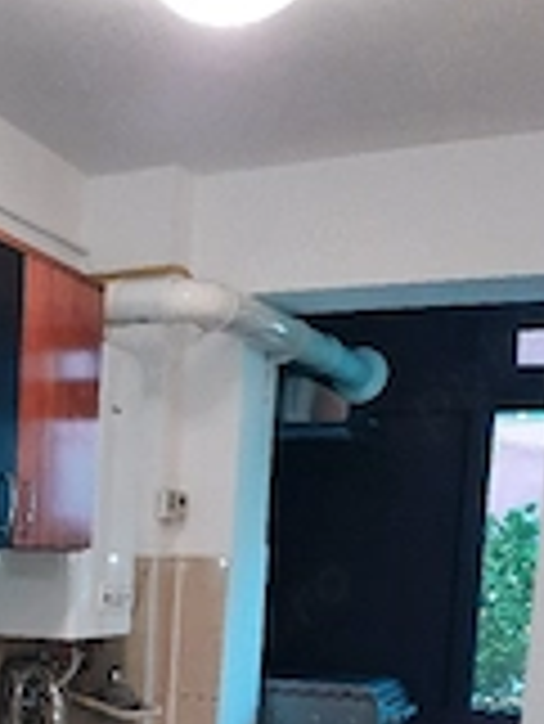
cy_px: 724
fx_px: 1297
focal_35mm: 62
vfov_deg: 29.2
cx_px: -54
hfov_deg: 22.4
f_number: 2
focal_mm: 4.6
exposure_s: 1/50
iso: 320
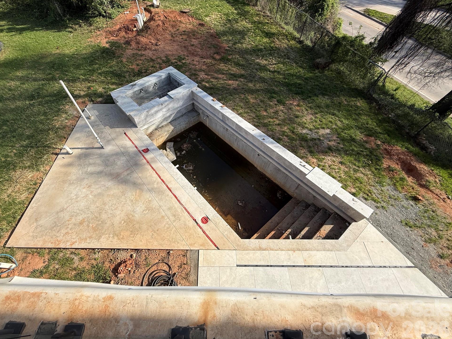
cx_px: 211
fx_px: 196
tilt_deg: -54.3
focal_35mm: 15
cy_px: 165
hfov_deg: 98.0
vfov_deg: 81.7
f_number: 2.2
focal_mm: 2.22
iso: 50
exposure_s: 1/1001
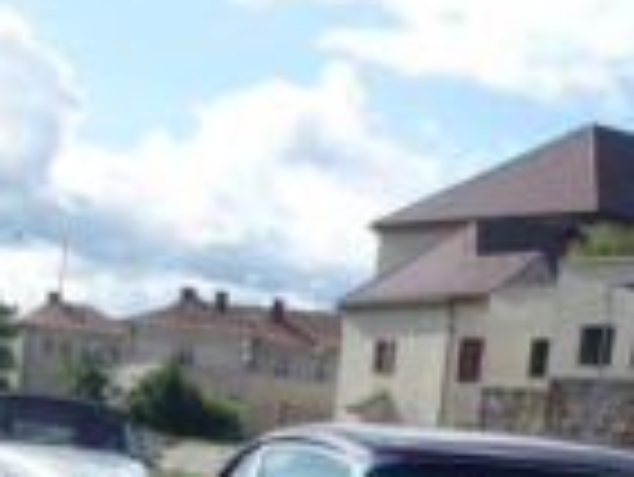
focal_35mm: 85
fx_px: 1558
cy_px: 524
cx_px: -112
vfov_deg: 16.8
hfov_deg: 21.5
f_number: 4
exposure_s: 1/800
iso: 100
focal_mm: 4.3
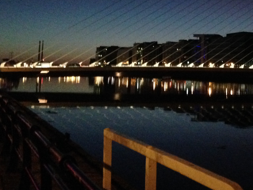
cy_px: 25
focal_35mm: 70
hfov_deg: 27.1
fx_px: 512
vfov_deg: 20.6
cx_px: 212
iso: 800
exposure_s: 1/15
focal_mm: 4.12
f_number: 2.4
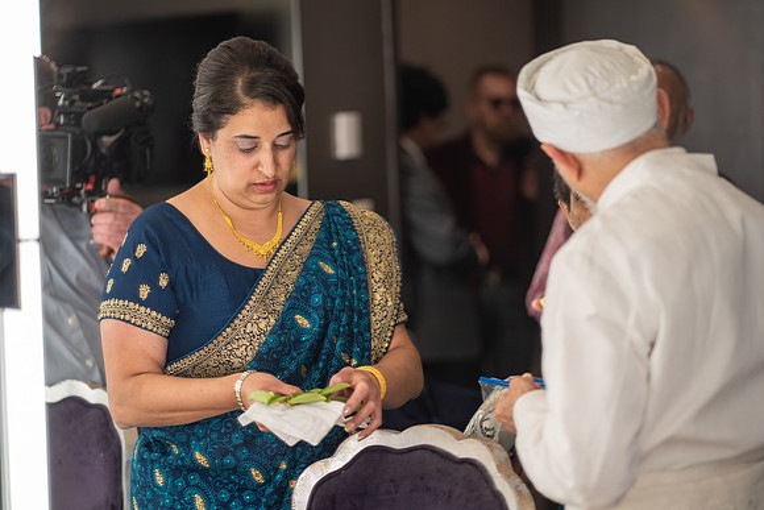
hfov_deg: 23.9
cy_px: 255
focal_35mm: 85
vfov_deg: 16.1
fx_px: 1804
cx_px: 382
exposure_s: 1/160
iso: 200
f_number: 1.8
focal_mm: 85
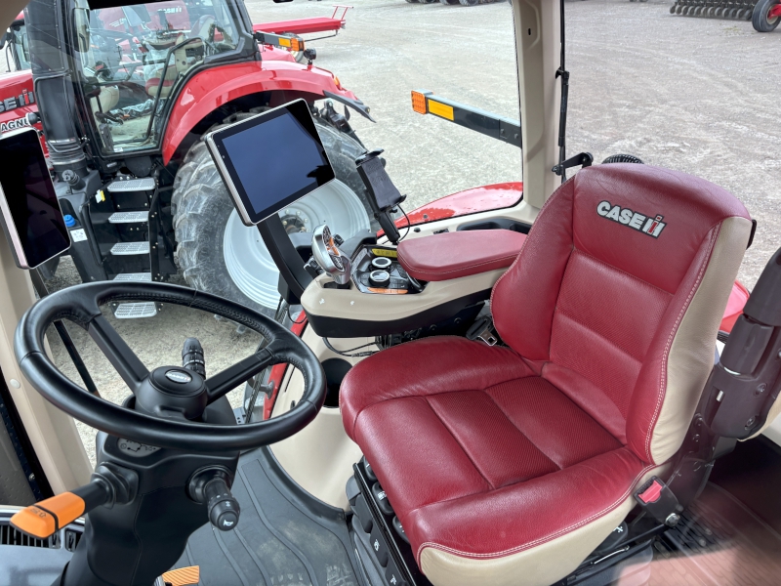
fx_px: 587
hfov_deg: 67.3
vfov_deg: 53.1
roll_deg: +4.3
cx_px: 390
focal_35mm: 26
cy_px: 293
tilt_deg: -30.1
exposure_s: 1/121
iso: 64
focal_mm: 5.96
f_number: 1.6
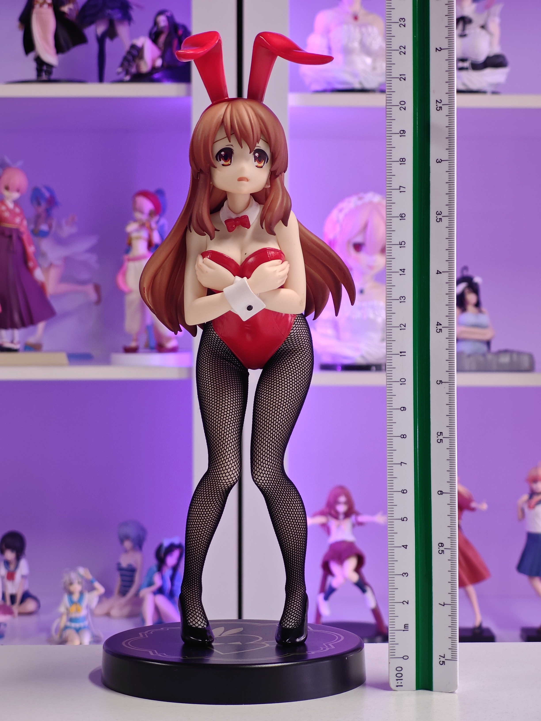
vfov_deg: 24.4
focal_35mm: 80
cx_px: 270
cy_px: 360
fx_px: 1667
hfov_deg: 18.4
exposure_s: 1/22.6
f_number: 2.4
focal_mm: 7.48
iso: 400
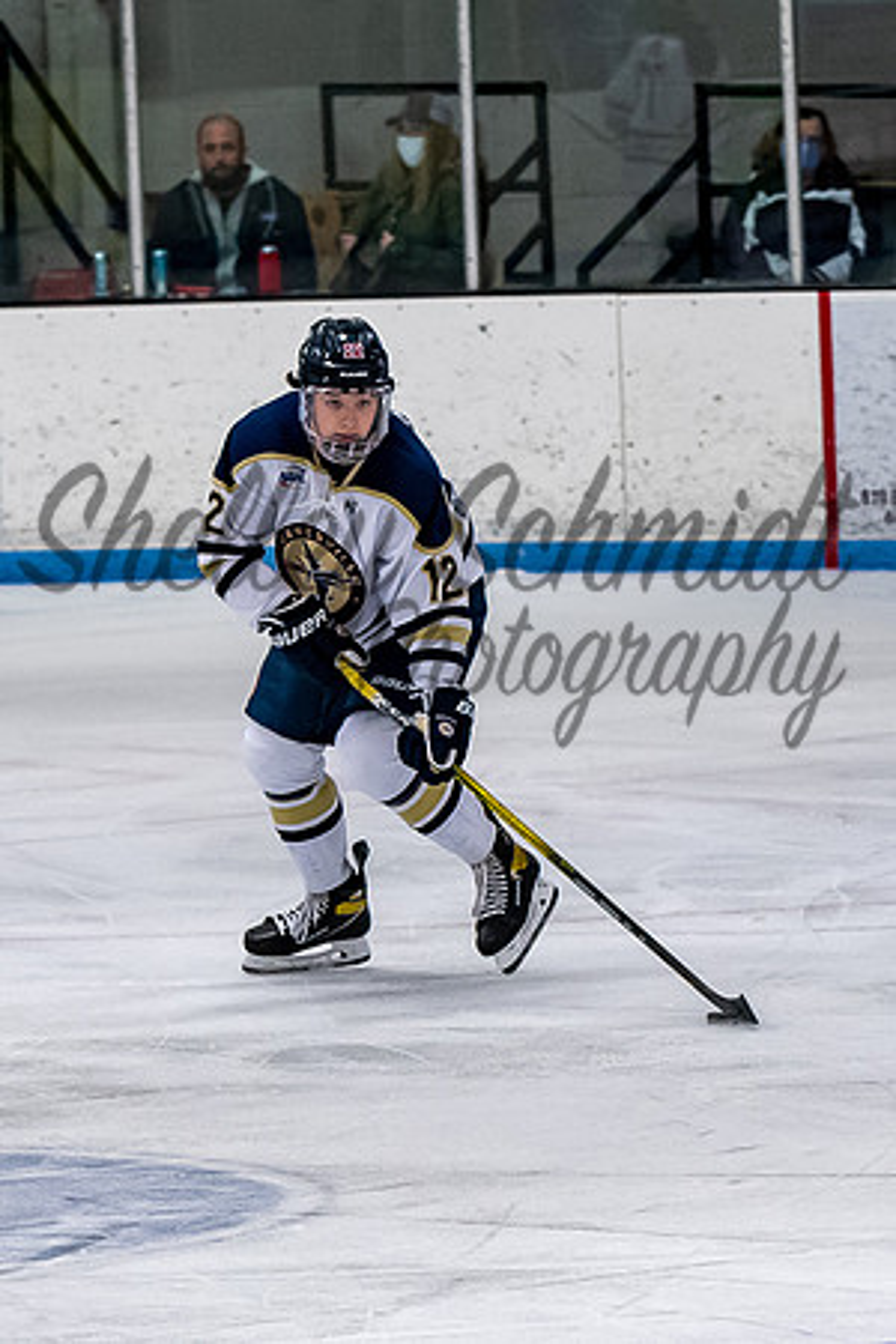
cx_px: 376
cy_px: 820
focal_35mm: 367
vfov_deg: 5.6
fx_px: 13687
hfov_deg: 3.7
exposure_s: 1/800
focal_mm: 116
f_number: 3.5
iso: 1600
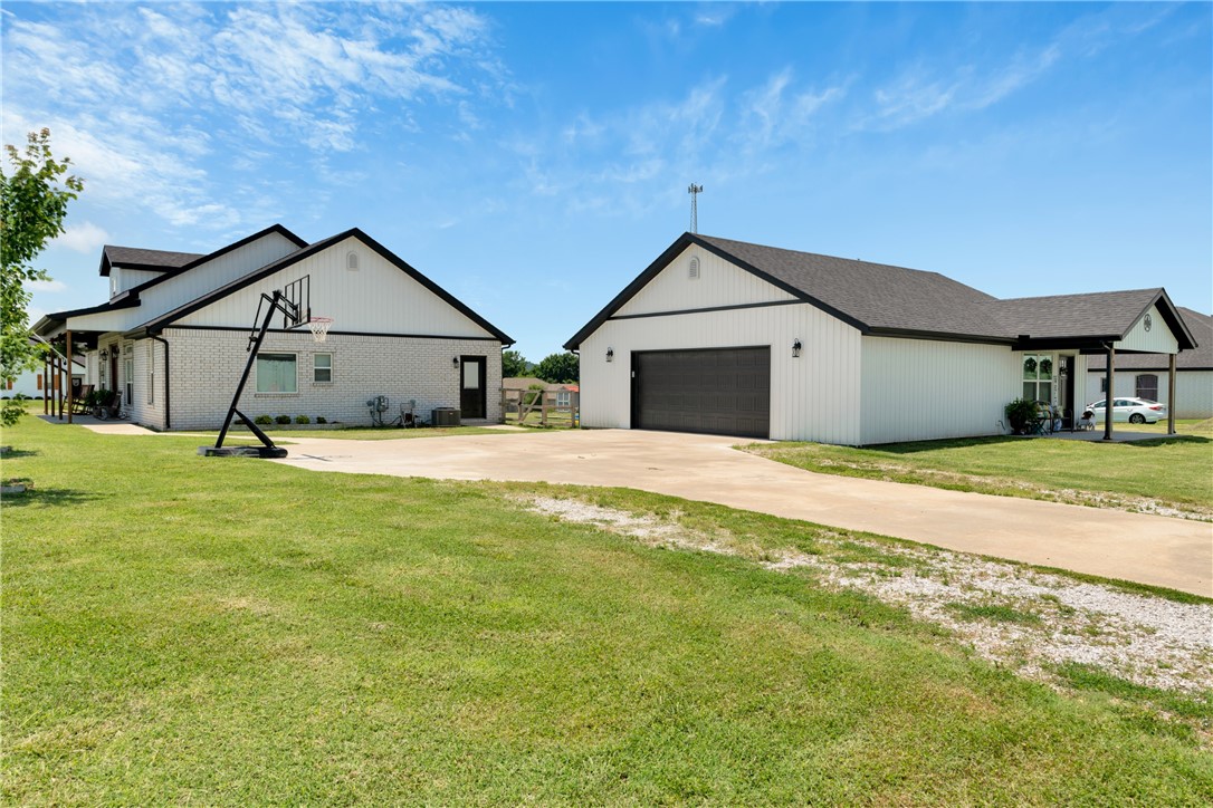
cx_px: 606
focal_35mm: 23
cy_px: 404
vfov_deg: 55.1
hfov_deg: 76.1
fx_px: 775
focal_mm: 23
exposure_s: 1/60
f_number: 6.3
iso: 100
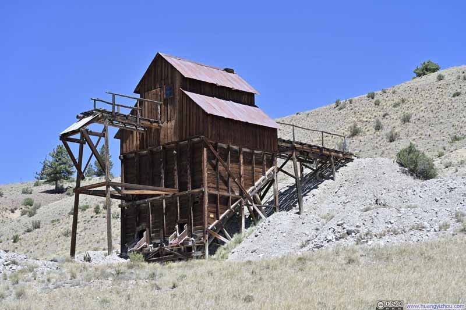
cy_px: 155
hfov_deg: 24.2
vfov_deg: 16.3
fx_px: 1087
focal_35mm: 84
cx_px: 233
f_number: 6.3
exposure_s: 1/320
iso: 64
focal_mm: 84
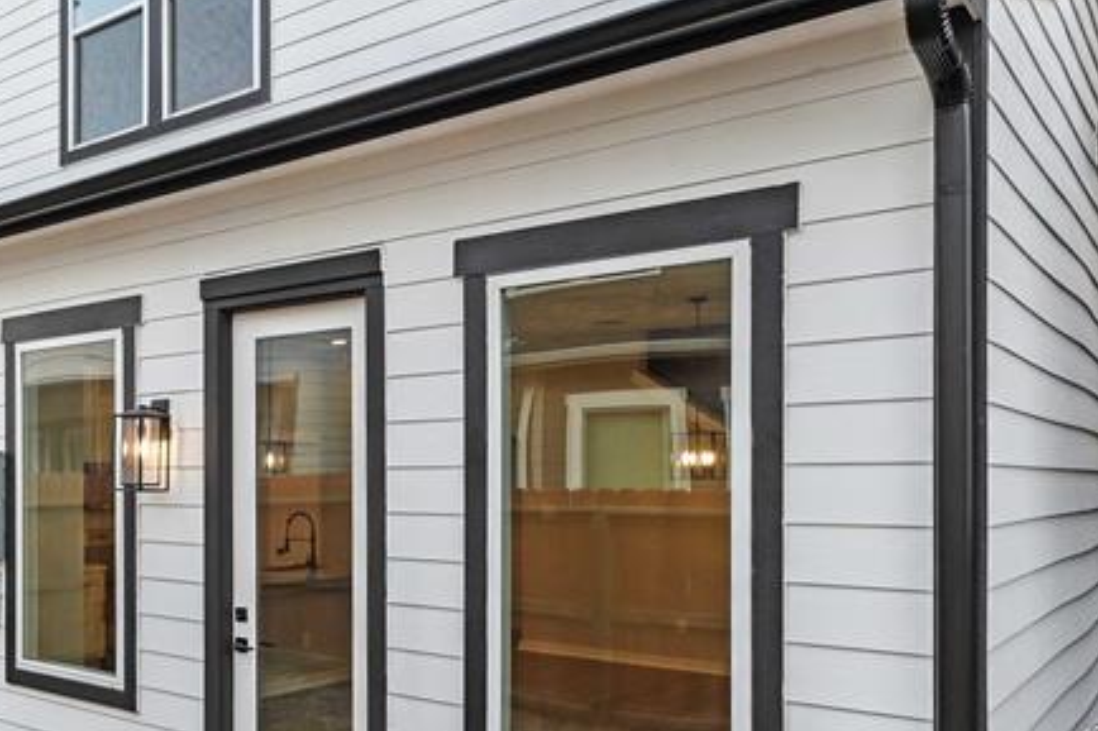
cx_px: 185
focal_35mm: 33
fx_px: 1006
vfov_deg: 39.9
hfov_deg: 52.6
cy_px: 358
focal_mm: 14
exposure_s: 1/100
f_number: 9
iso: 800
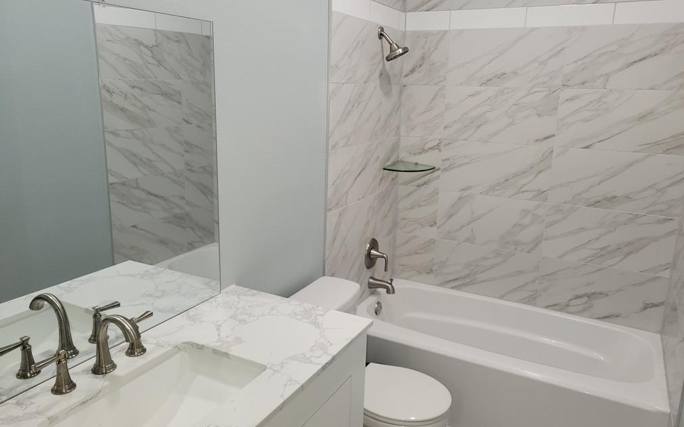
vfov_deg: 44.5
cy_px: 206
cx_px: 341
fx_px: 522
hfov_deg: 66.5
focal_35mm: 28
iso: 100
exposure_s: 1/60
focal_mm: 5.4
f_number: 1.8
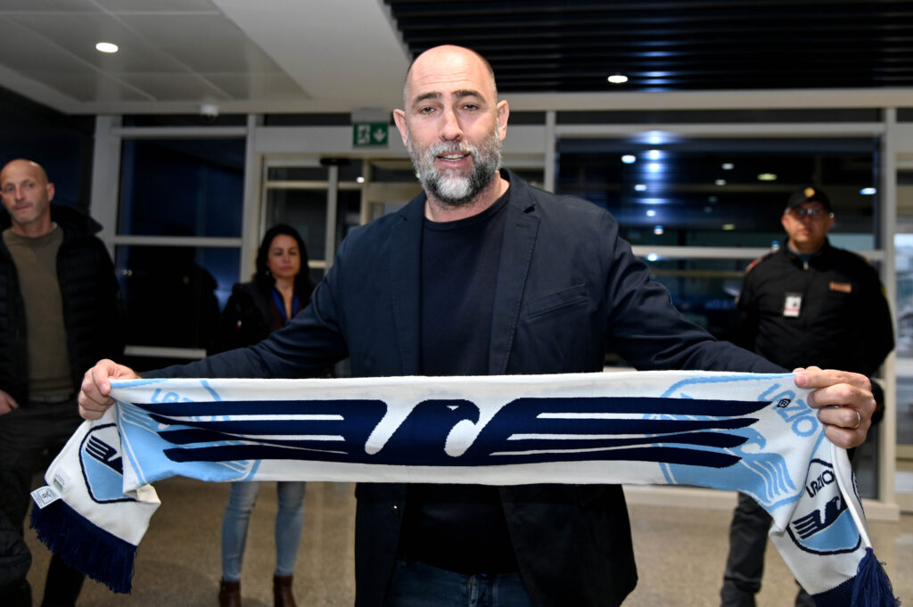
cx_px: 456
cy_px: 304
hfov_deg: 60.3
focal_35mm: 31
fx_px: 786
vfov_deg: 42.3
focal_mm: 31
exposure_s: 1/160
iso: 640
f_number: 4.5
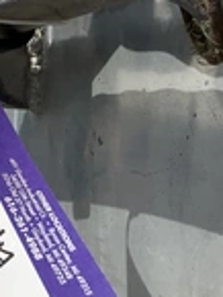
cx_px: 12
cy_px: 143
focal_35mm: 80
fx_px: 686
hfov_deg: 18.1
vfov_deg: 24.4
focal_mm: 3
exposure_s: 1/2801
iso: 25
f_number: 1.8
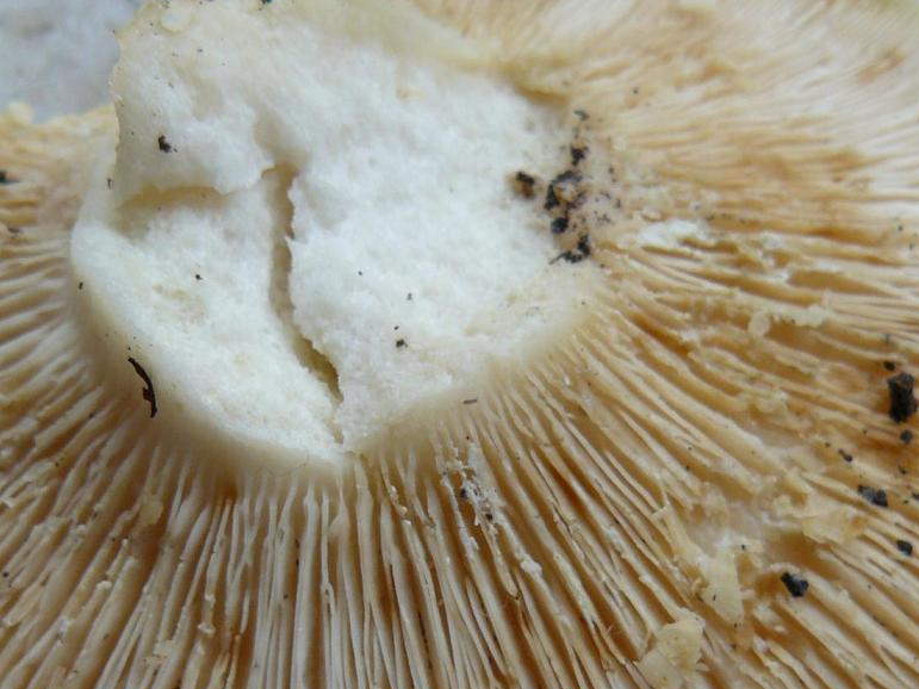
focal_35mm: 67
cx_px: 378
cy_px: 517
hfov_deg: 28.9
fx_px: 1778
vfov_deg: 21.7
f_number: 2.8
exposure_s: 1/60
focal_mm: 6
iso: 100
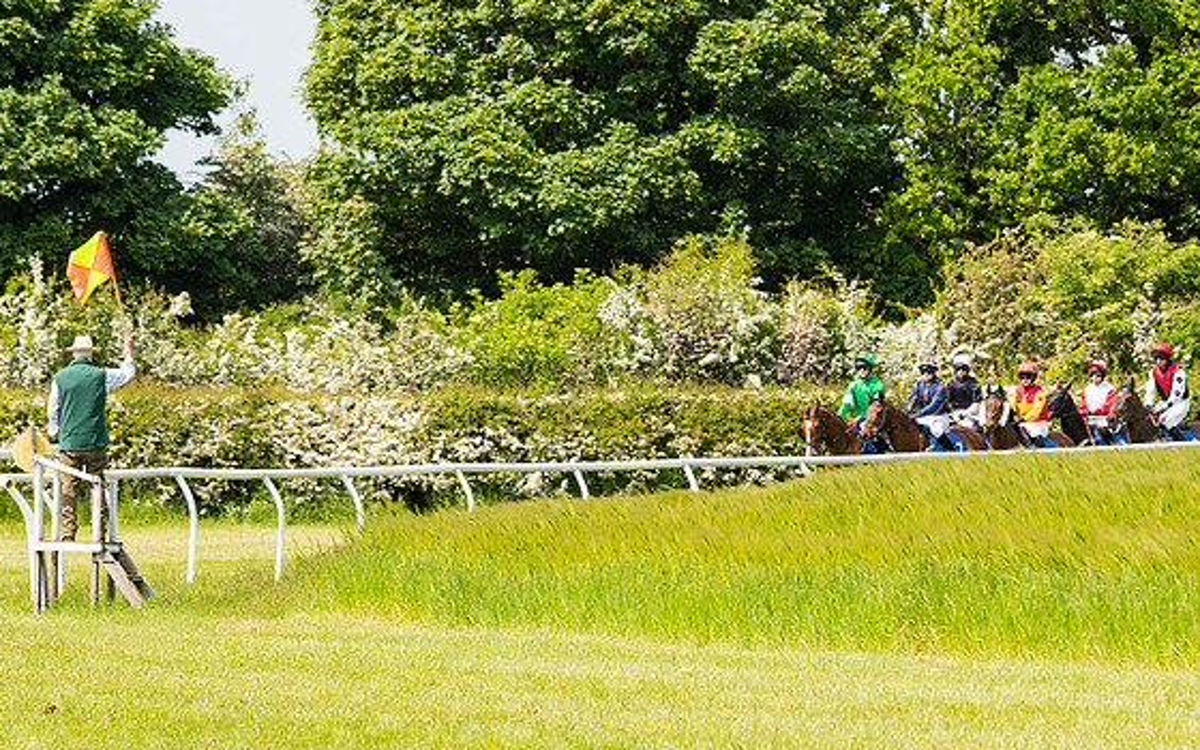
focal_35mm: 280
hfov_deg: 7.5
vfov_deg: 4.7
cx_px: 561
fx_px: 9157
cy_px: 439
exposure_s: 1/1250
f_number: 4
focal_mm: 150
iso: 200
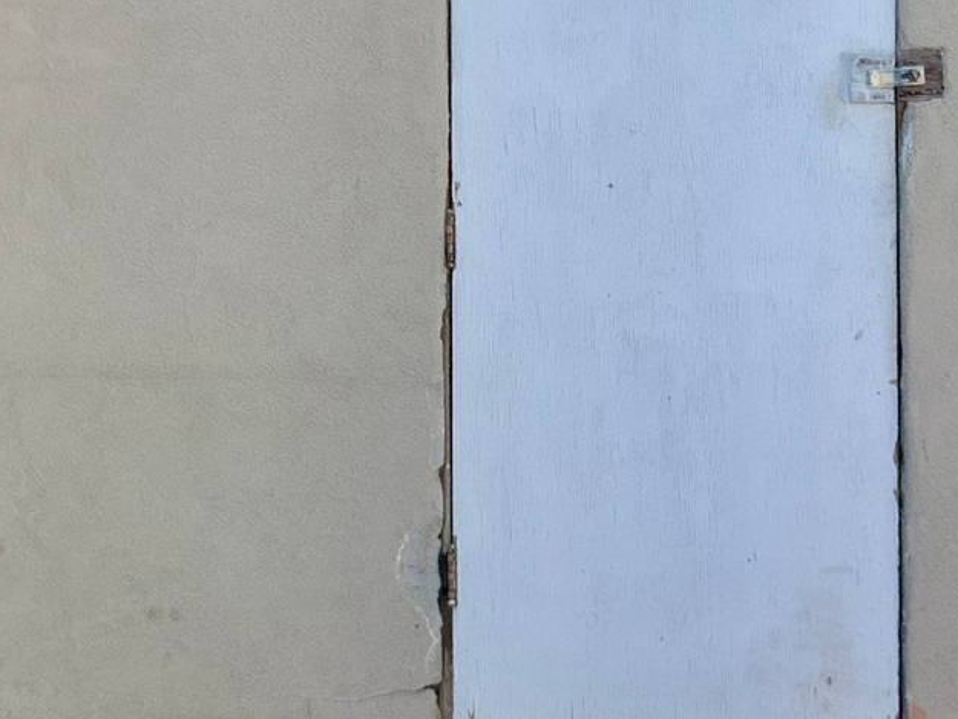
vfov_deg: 15.4
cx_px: 598
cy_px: 83
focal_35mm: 95
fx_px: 2630
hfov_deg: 20.6
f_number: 1.8
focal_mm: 3
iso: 16
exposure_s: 1/816
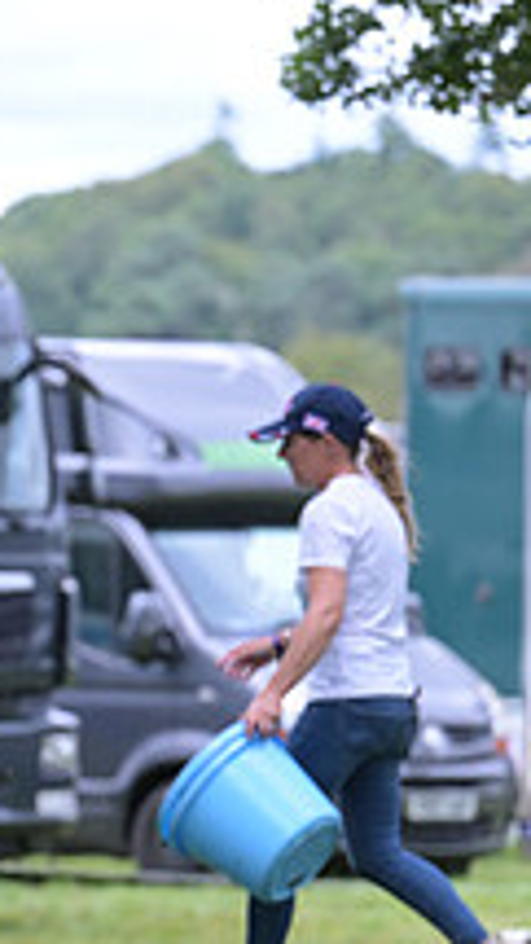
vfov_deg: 4.4
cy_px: 678
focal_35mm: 494
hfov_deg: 2.4
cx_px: -689
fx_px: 12361
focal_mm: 175
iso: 1600
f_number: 5.6
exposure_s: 1/1250
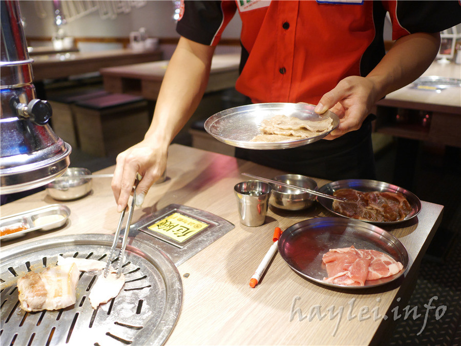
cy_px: 173
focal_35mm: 30
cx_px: 230
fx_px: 400
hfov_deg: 60.0
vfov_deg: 46.8
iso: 1000
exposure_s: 1/125
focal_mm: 15
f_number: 1.7
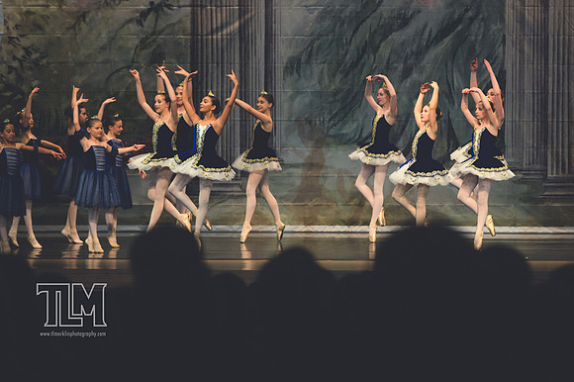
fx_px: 2502
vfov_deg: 8.7
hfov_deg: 13.1
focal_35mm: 157
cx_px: 287
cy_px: 191
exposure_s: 1/500
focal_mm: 105
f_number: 2.8
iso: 800
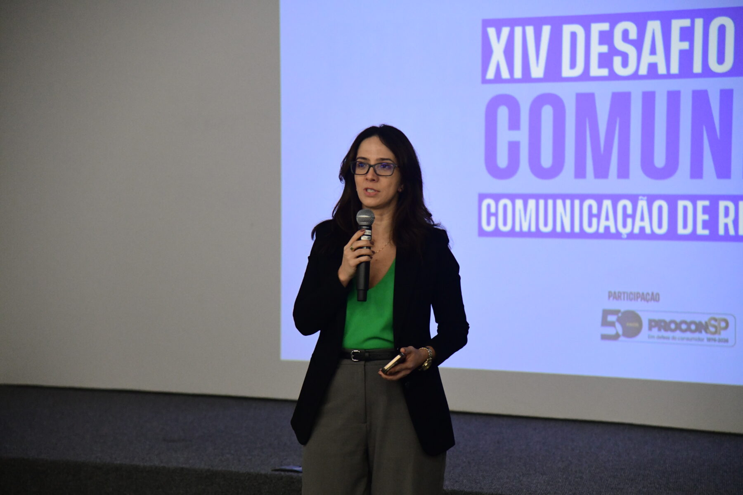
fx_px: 2476
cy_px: 248
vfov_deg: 11.4
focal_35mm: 120
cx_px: 372
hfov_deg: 17.1
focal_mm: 120
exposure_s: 1/640
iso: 8000
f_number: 4
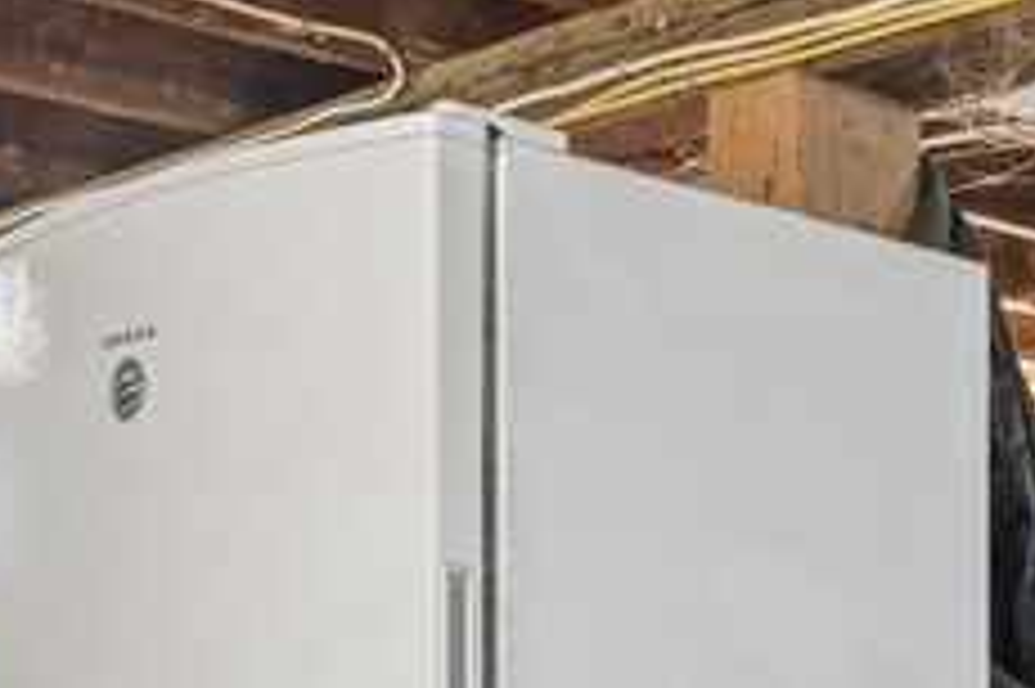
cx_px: 878
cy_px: 830
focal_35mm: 89
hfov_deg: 22.5
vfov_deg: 14.8
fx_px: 2557
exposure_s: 1/2.5
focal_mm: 16
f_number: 9
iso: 400
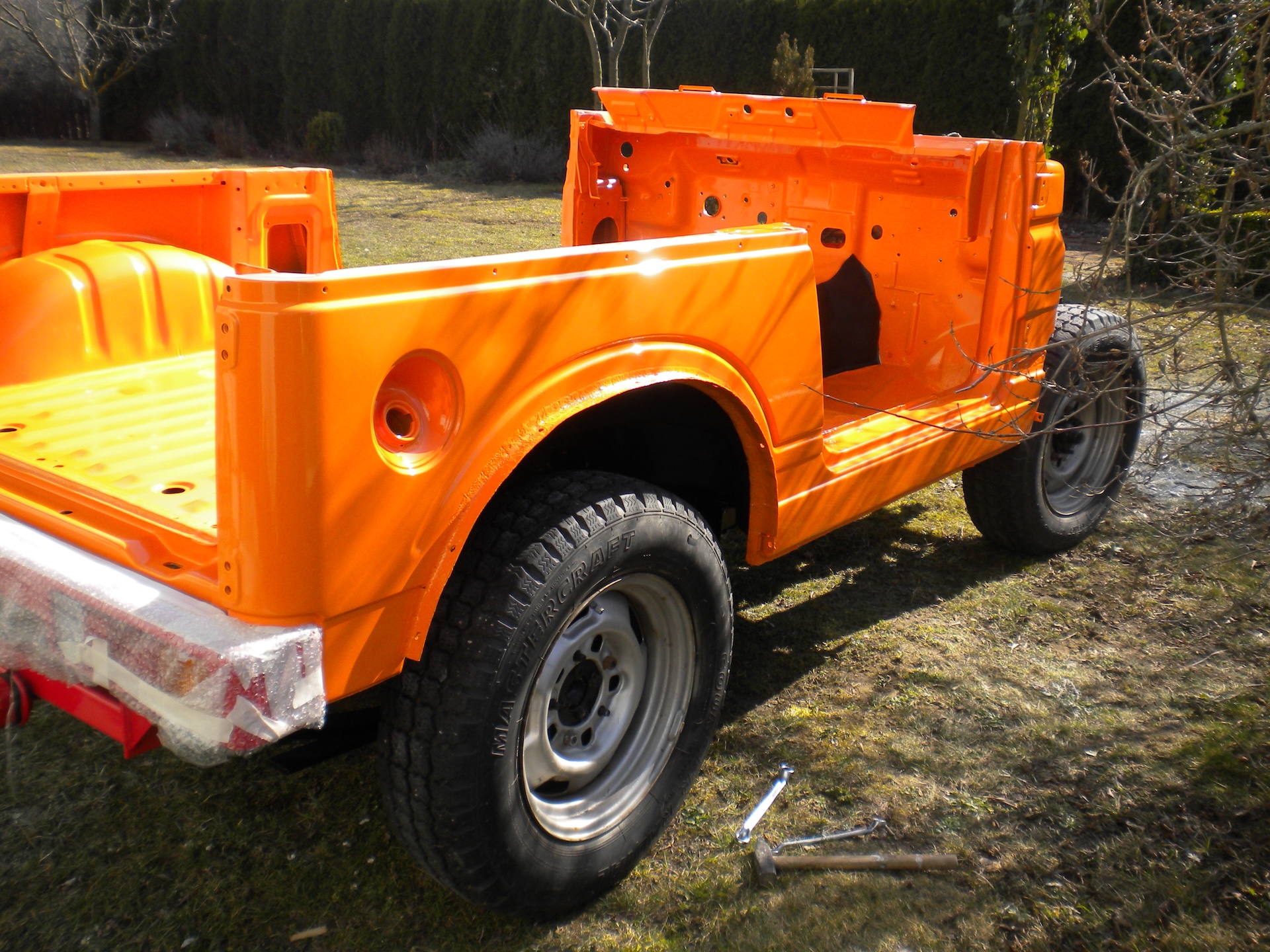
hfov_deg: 52.6
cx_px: 635
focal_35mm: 35
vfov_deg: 40.7
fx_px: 1284
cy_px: 476
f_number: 4.6
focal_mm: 6.3
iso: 80
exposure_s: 1/245
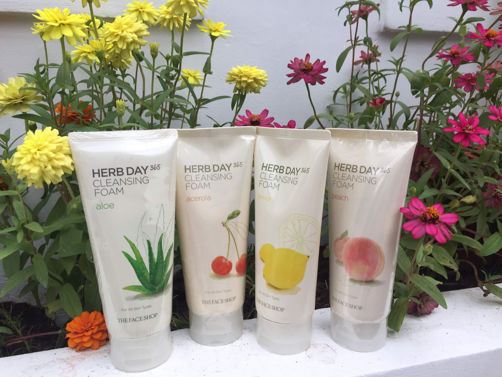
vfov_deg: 48.2
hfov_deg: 61.7
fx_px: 421
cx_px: 251
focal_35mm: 29
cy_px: 188
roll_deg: -1.8
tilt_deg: -11.7
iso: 32
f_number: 2.2
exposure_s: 1/109
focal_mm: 4.15
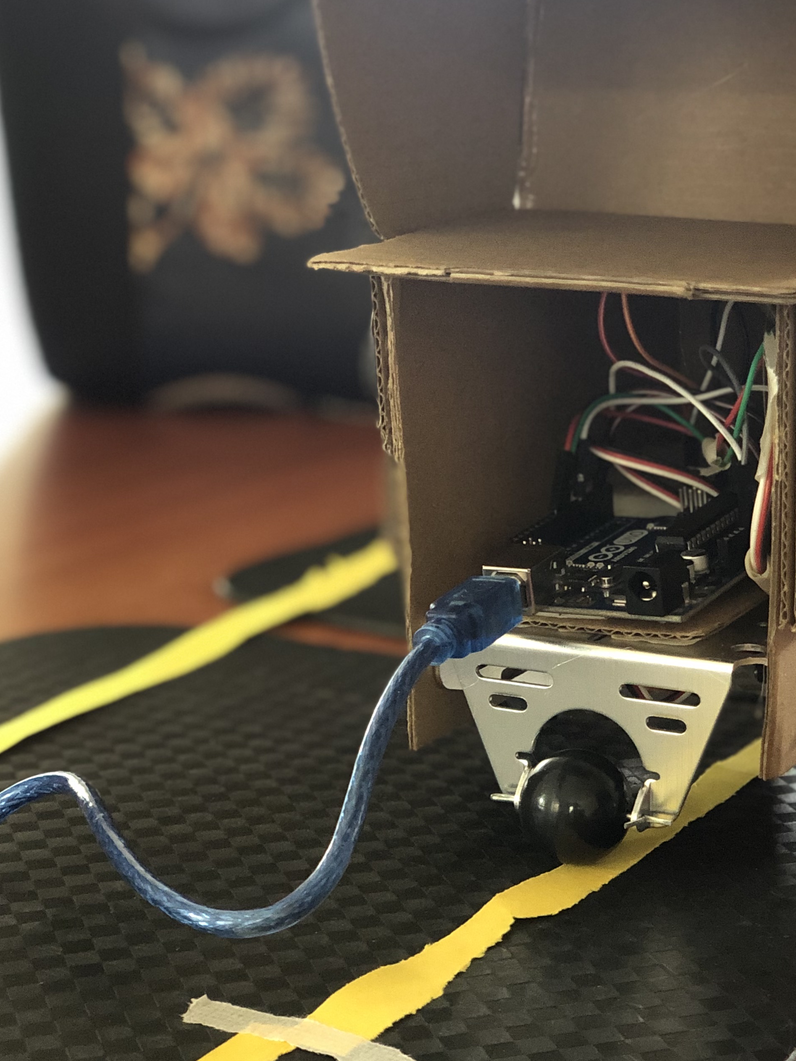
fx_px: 2544
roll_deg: -1.0
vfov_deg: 23.5
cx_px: 584
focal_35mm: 83
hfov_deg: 17.7
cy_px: 487
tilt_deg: -10.4
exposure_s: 1/15
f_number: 2.4
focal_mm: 6
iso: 160
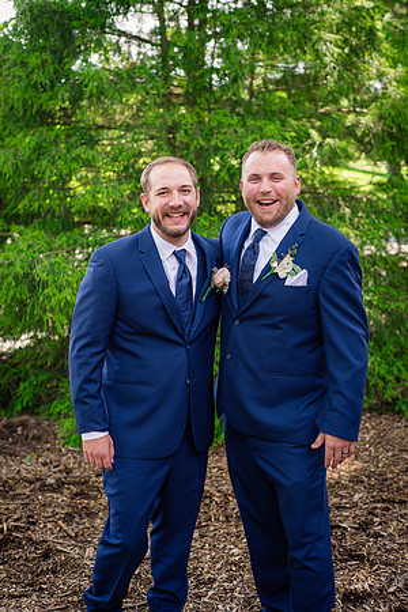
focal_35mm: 50
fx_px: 850
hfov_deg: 27.0
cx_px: 204
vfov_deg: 39.6
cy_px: 306
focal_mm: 50
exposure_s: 1/320
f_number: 3.2
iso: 400
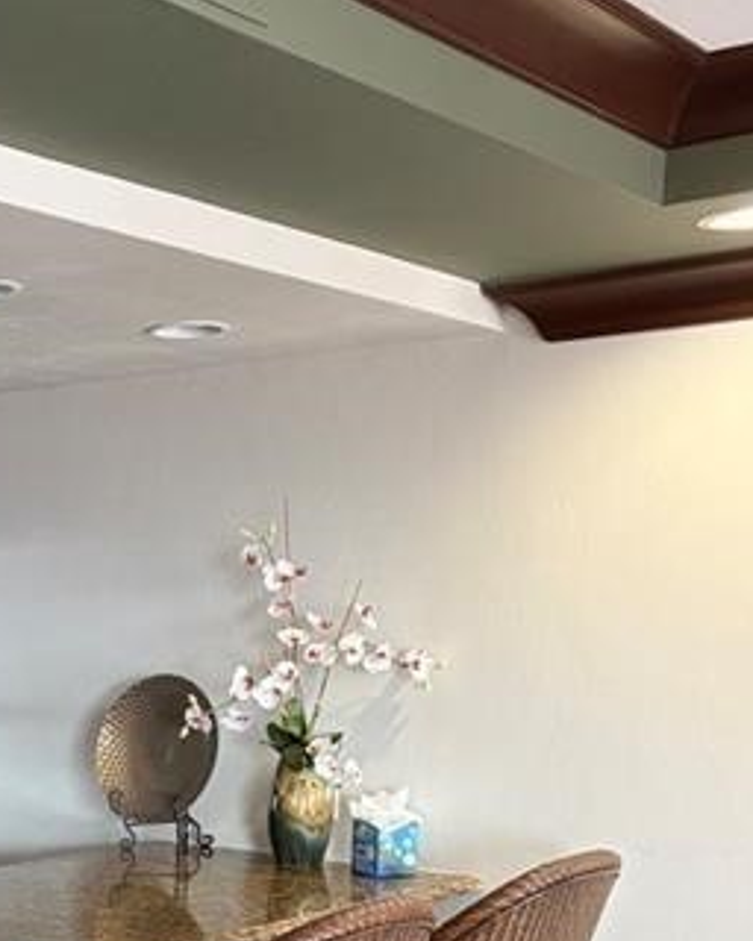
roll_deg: +0.9
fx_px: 1699
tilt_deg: -6.9
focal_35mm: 61
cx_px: -38
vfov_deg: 30.0
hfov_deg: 23.7
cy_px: 791
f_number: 1.6
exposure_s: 1/60
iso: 200
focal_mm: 5.96
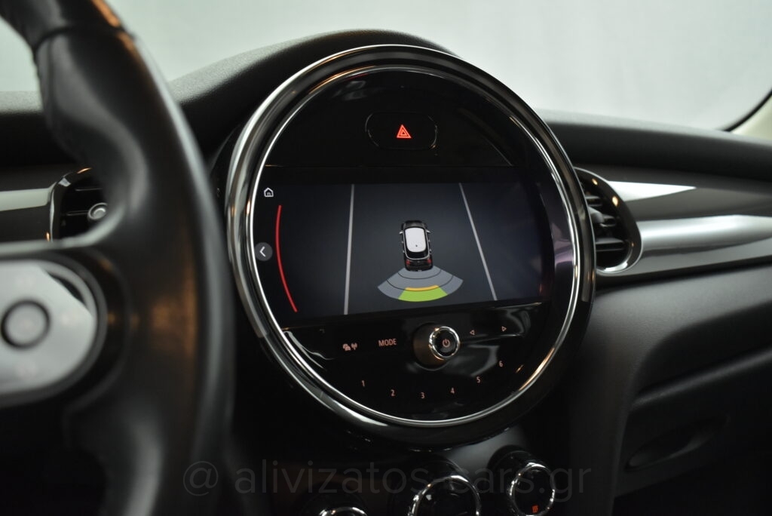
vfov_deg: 40.0
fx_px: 708
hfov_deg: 57.2
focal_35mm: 33
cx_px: 386
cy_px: 258
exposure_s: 1/50
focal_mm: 22
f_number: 3.8
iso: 1600
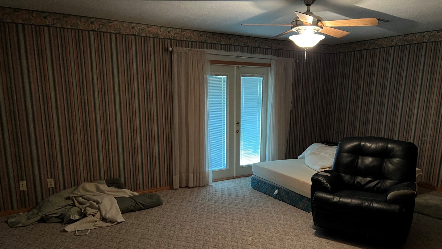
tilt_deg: -12.5
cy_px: 163
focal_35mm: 29
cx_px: 226
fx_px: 340
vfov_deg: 39.8
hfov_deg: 66.1
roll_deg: -0.1
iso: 500
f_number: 1.5
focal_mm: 5.7
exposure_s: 1/30
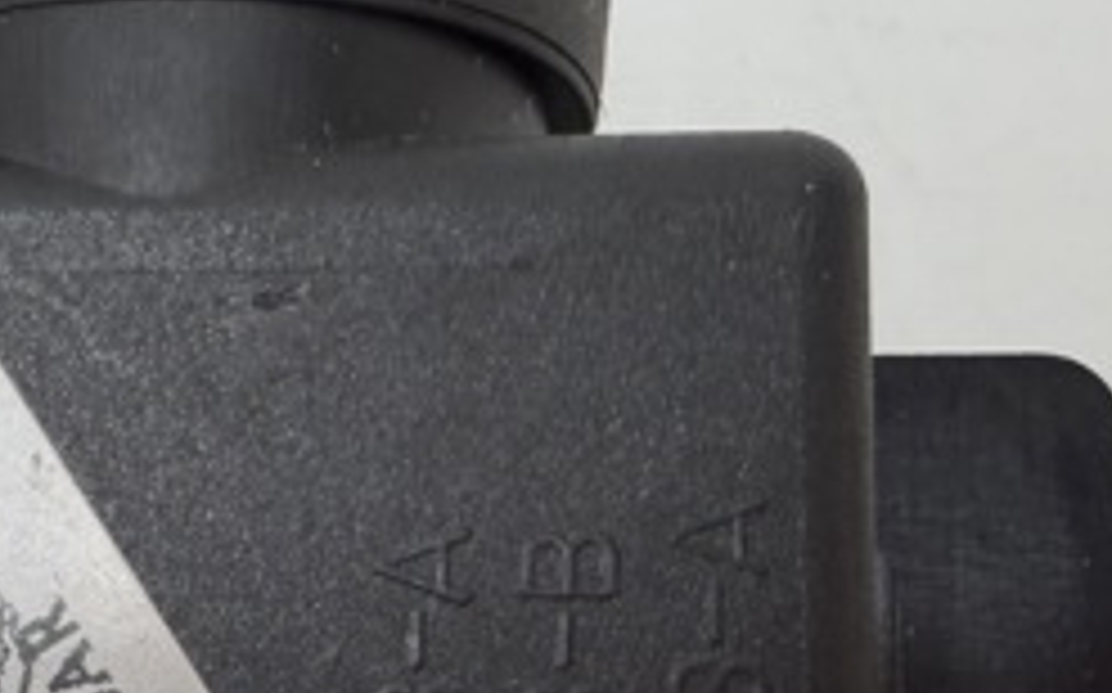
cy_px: 745
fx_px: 1999
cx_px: -23
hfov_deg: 28.9
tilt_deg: -83.9
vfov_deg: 19.0
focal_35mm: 66
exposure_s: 1/97
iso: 50
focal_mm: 2.22
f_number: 2.2
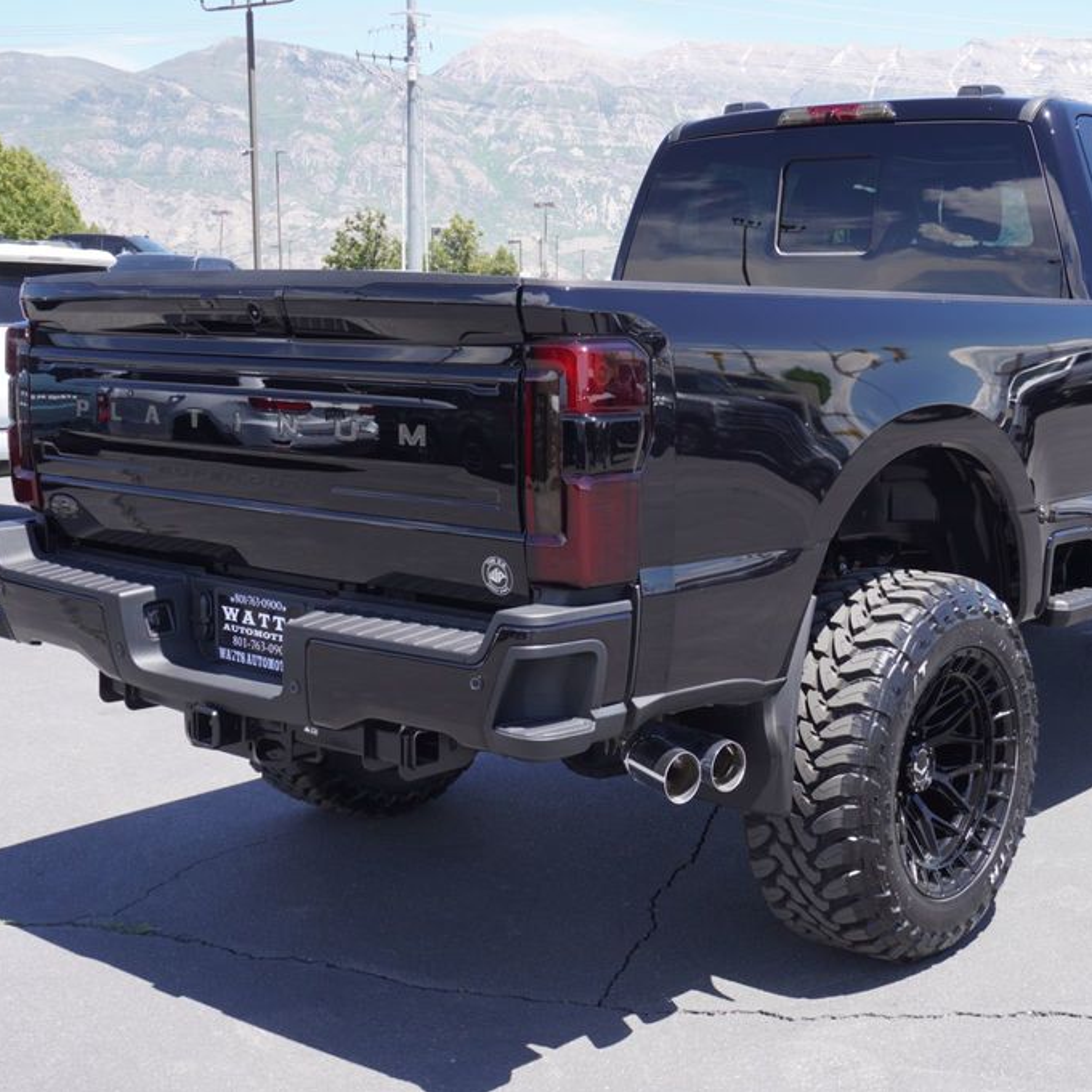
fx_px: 1642
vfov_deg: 36.8
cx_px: 714
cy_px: 547
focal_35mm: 46
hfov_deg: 36.5
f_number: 6.3
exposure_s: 1/160
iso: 100
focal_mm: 24
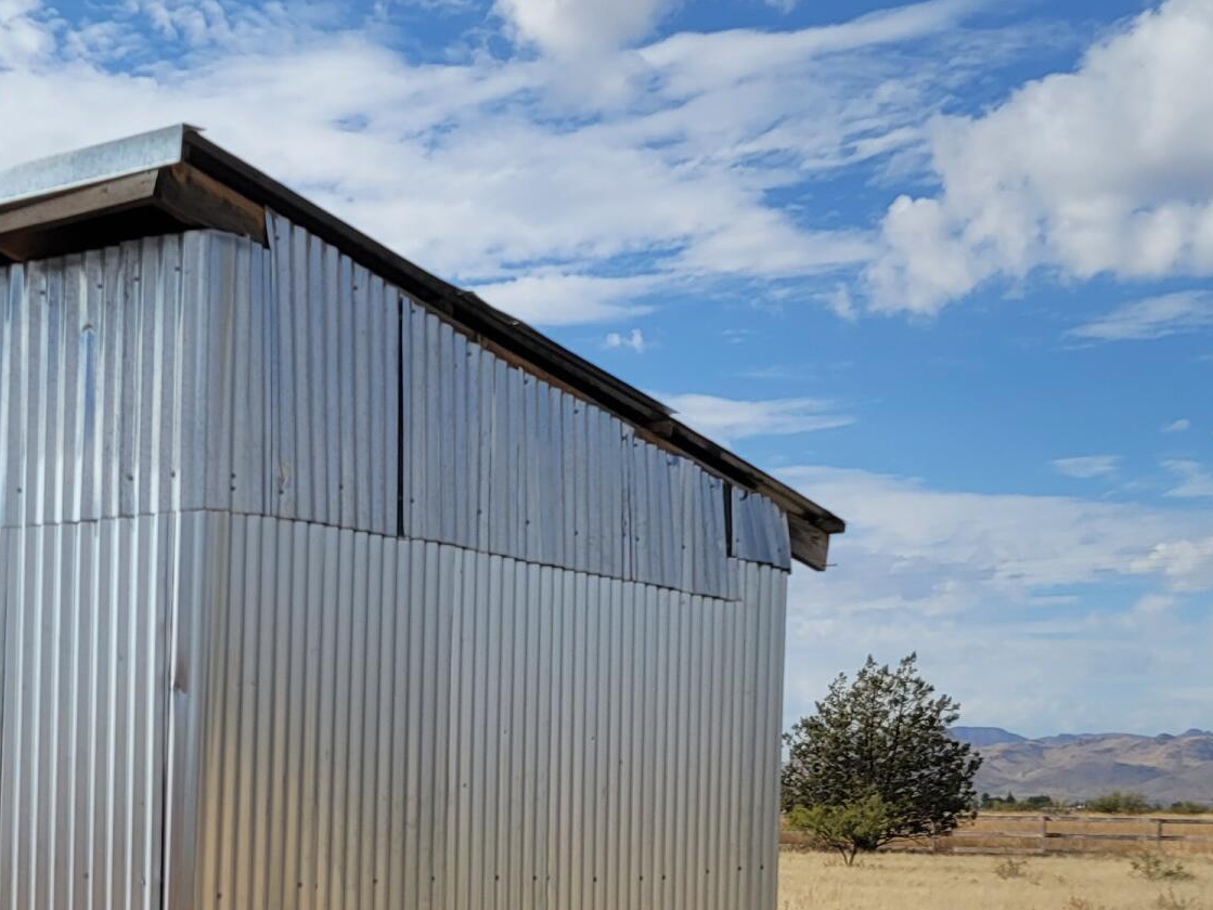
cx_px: 41
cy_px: 854
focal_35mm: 67
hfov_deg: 27.5
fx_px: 2349
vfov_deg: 21.4
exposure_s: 1/1909
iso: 20
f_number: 1.8
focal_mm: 7
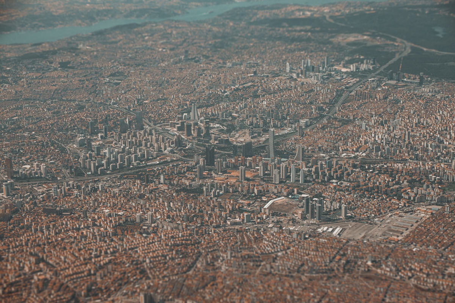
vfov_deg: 18.2
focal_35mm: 75
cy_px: 152
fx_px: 948
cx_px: 228
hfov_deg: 27.0
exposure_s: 1/2000
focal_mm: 50
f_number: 4
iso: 200
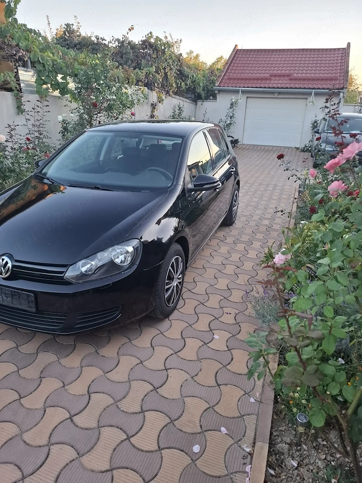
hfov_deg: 58.9
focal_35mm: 23
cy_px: 242
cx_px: 181
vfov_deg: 73.9
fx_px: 321
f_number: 1.8
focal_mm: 5.54
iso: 64
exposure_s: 1/100
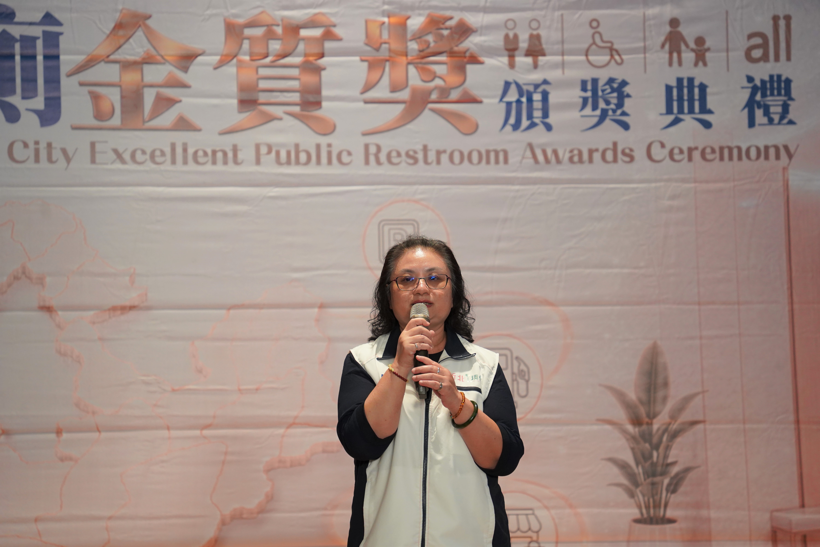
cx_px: 410
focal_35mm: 124
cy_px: 274
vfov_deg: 11.1
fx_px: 2824
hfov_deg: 16.5
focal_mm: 124
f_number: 5
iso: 2000
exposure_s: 1/160
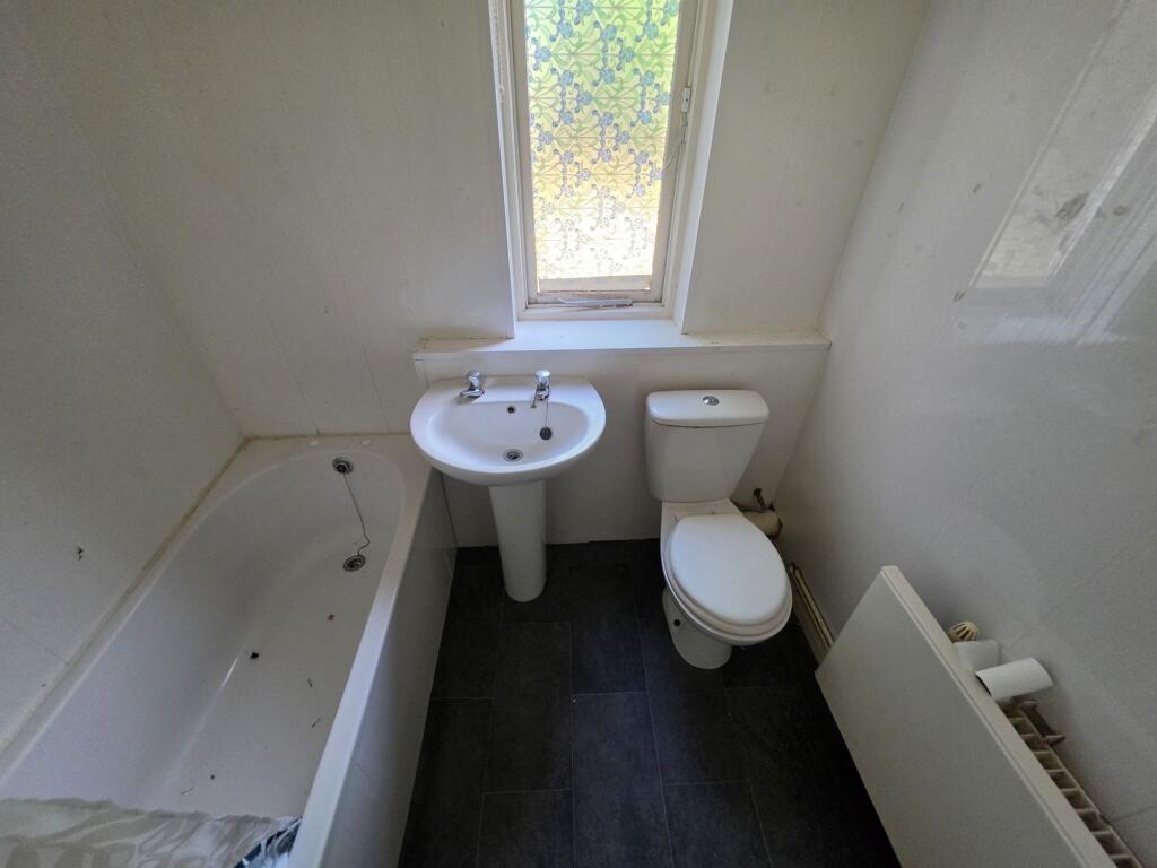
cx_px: 578
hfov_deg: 106.2
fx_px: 435
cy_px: 434
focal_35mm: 13
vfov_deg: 89.9
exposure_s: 1/240
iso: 320
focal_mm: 2.2
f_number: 1.9
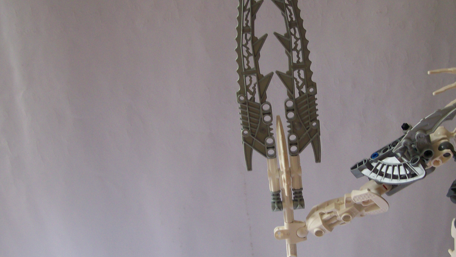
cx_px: 284
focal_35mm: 50
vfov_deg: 23.9
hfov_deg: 41.0
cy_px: 151
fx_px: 604
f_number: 2.7
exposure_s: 1/66.4
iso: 80
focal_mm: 6
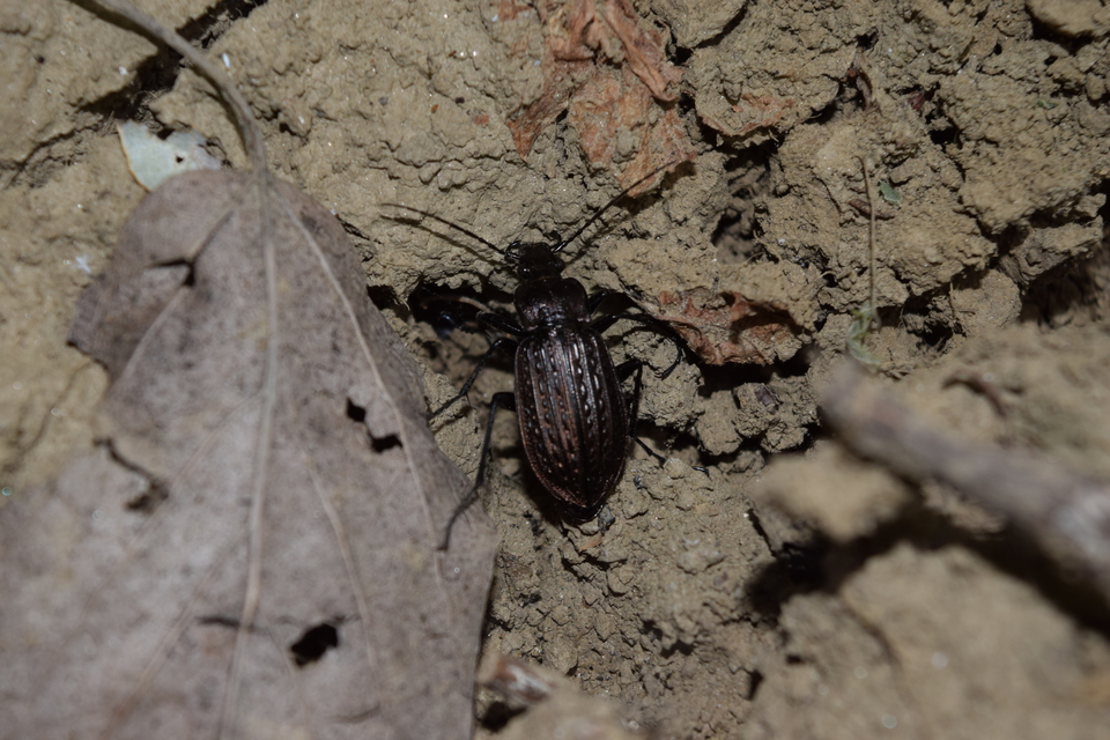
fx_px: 2544
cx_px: 555
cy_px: 370
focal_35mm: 82
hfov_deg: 24.6
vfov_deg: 16.6
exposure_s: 1/60
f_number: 8
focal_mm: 55
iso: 400
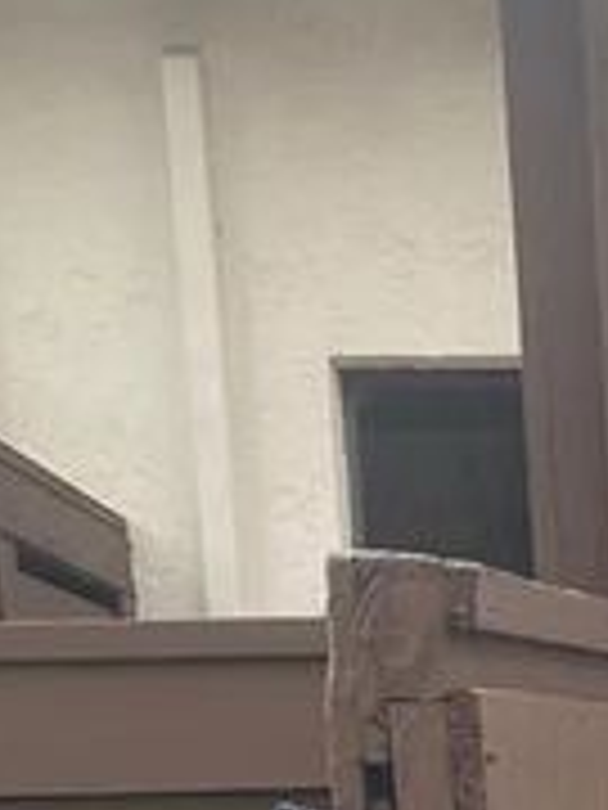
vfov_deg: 14.1
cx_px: 1135
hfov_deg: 11.1
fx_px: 2881
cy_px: 1474
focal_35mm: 123
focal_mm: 4.25
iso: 32
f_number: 1.8
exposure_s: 1/222
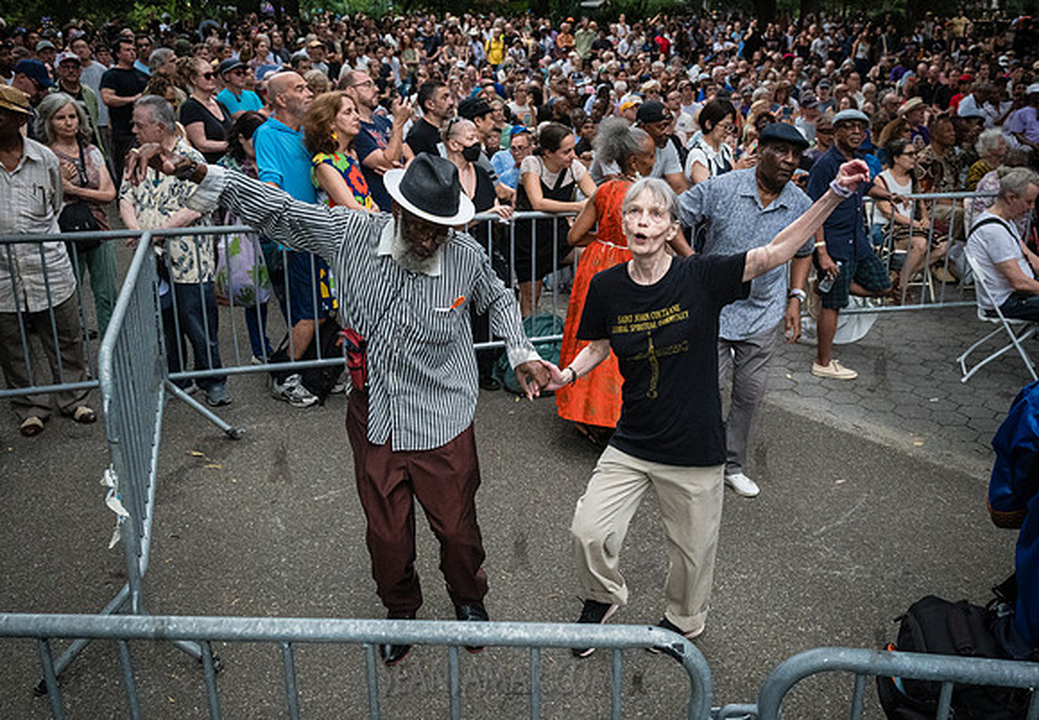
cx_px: 571
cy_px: 371
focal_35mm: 34
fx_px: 987
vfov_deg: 40.1
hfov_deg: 55.4
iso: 8000
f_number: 5
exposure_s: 1/640
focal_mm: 29
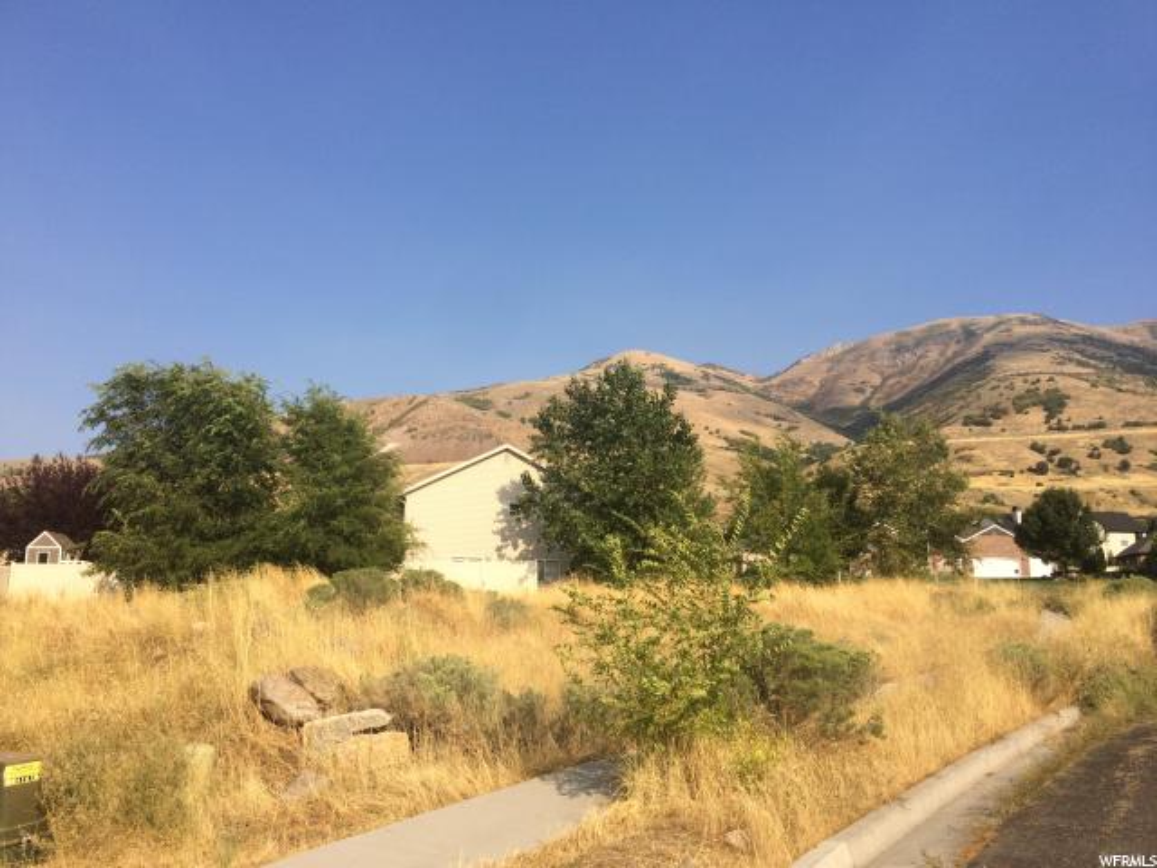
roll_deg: -0.4
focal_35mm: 29
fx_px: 969
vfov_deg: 48.2
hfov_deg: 61.7
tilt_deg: +6.5
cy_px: 434
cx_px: 578
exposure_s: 1/1953
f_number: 2.2
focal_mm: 4.15
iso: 32
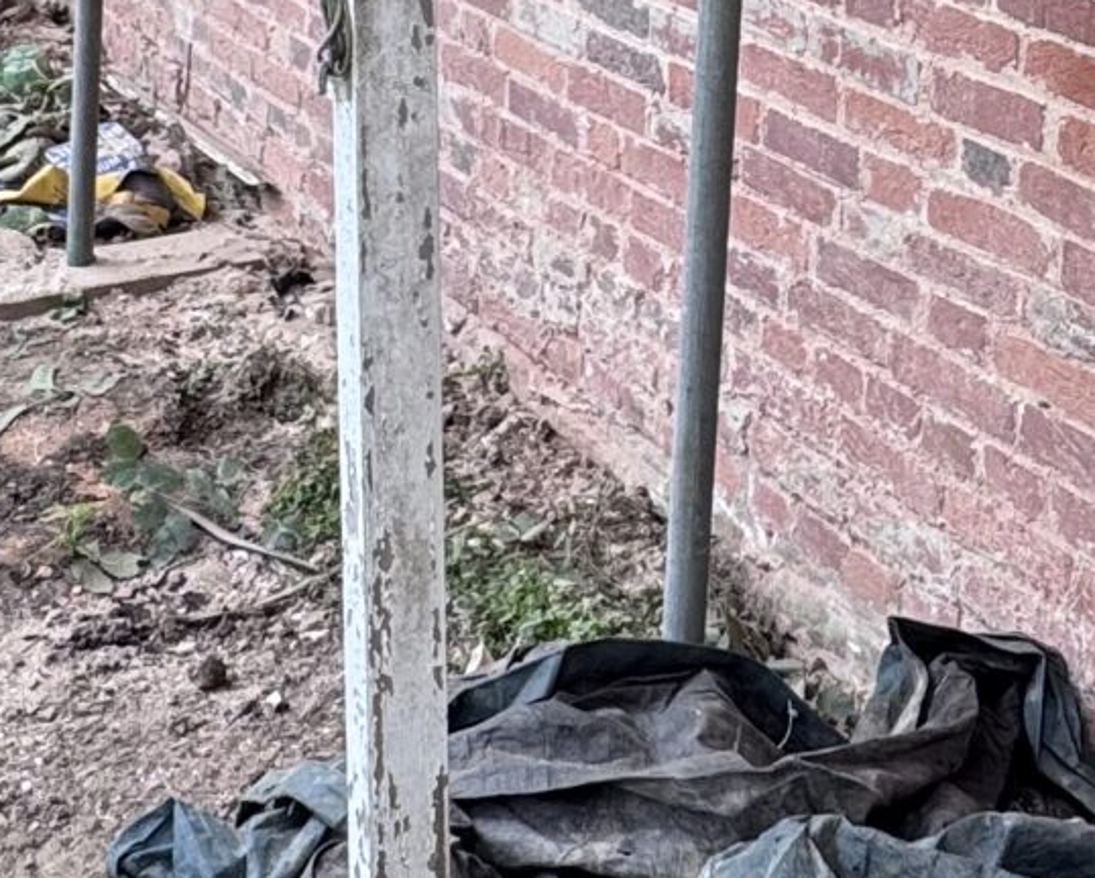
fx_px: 2108
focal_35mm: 65
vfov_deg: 20.9
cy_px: -334
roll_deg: -3.3
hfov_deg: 28.8
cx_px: 786
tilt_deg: -4.4
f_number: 2.2
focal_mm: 2.22
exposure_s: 1/99
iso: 50
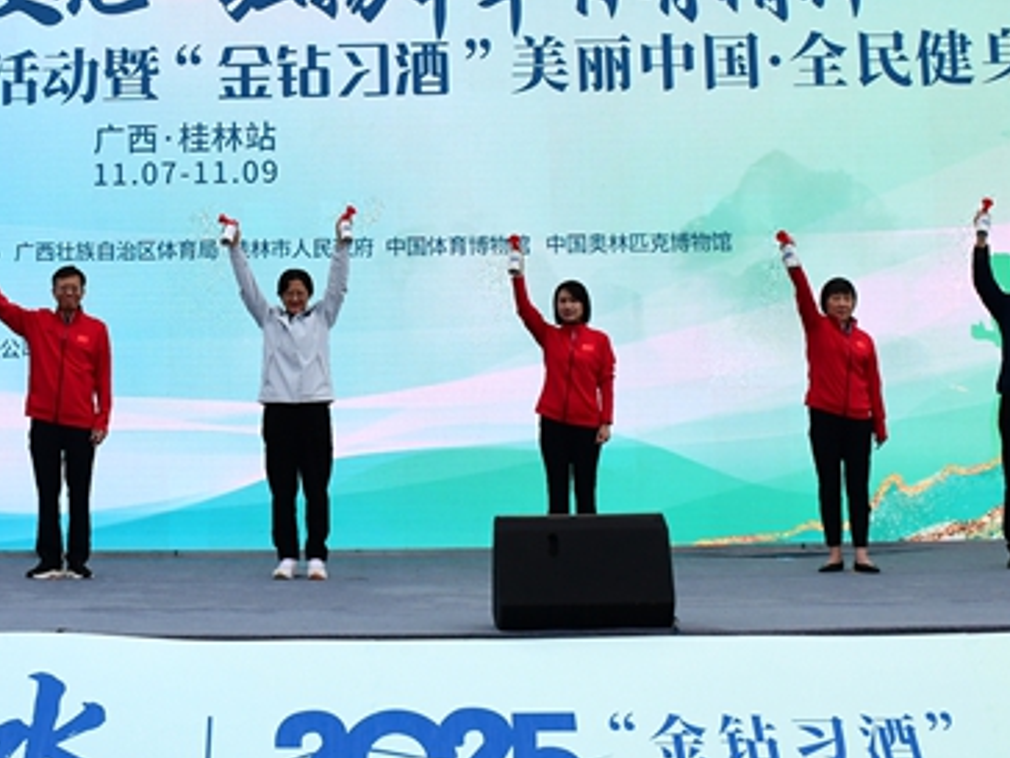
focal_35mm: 57
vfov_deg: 25.4
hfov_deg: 32.7
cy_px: 215
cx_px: 175
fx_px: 1663
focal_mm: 18
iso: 500
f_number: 5.6
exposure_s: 1/640
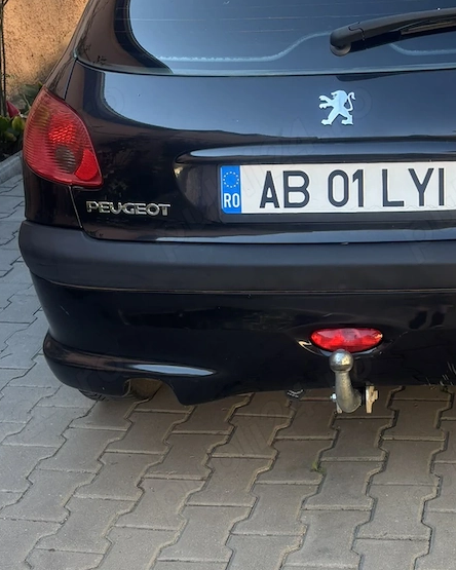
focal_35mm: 61
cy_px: 220
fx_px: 1029
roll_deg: +2.7
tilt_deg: -22.4
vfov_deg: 30.9
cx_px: 367
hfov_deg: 24.6
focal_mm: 5.96
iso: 40
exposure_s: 1/219
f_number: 1.6
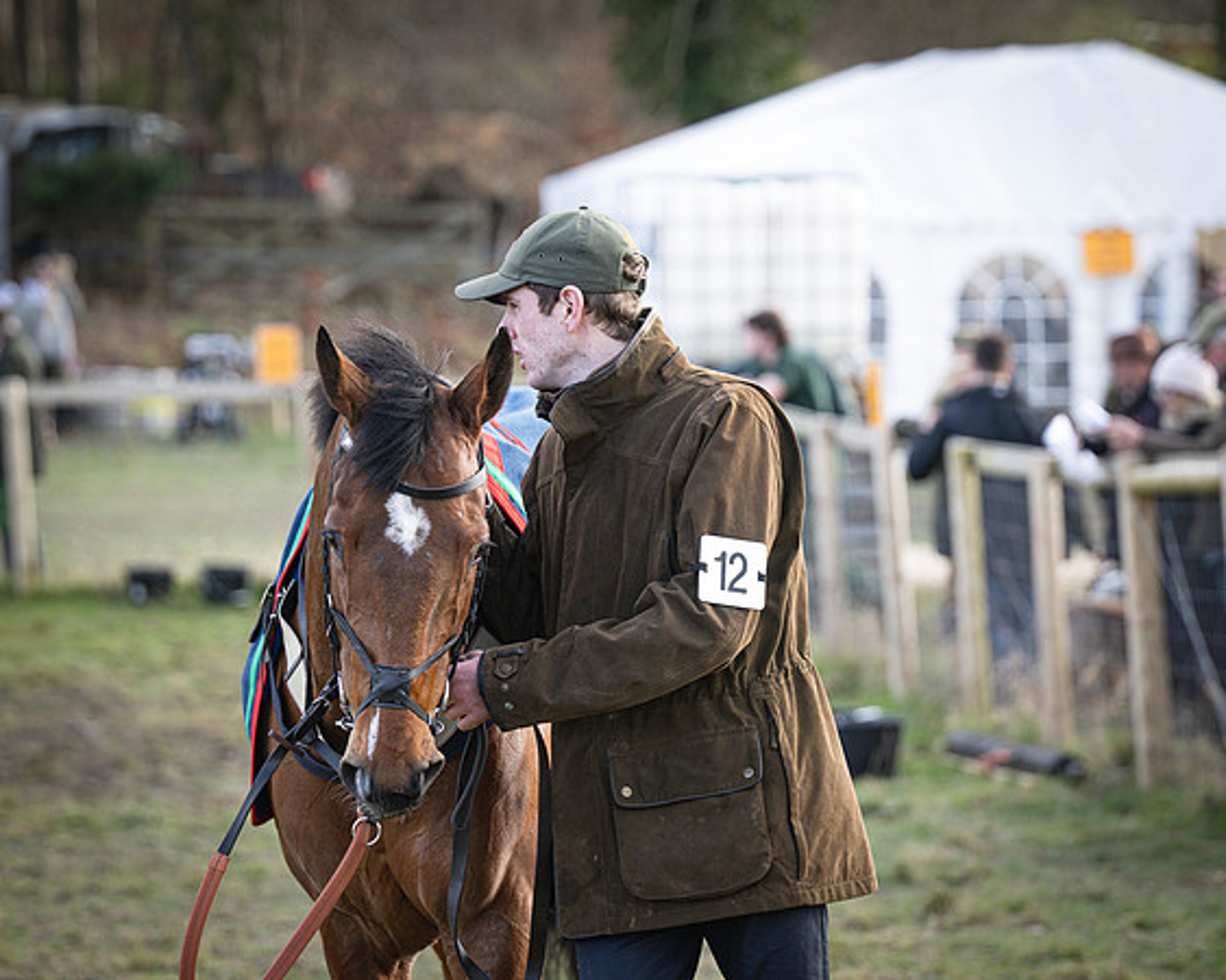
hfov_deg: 11.2
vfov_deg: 9.0
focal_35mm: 172
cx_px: 616
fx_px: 6253
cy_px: 490
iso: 400
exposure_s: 1/800
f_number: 2.8
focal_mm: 102
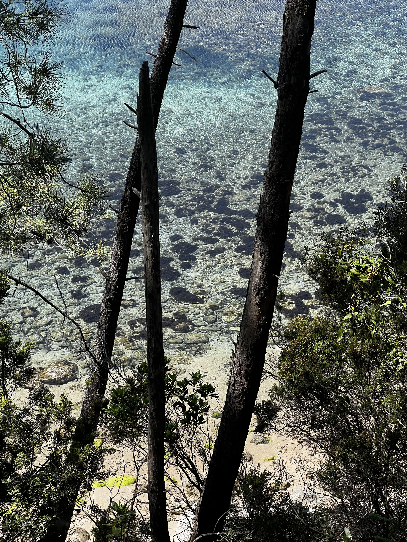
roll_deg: +0.3
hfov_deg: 19.1
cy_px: 271
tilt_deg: -30.7
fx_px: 1207
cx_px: 204
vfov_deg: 25.3
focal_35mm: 77
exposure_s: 1/326
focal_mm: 9
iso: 32
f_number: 2.8
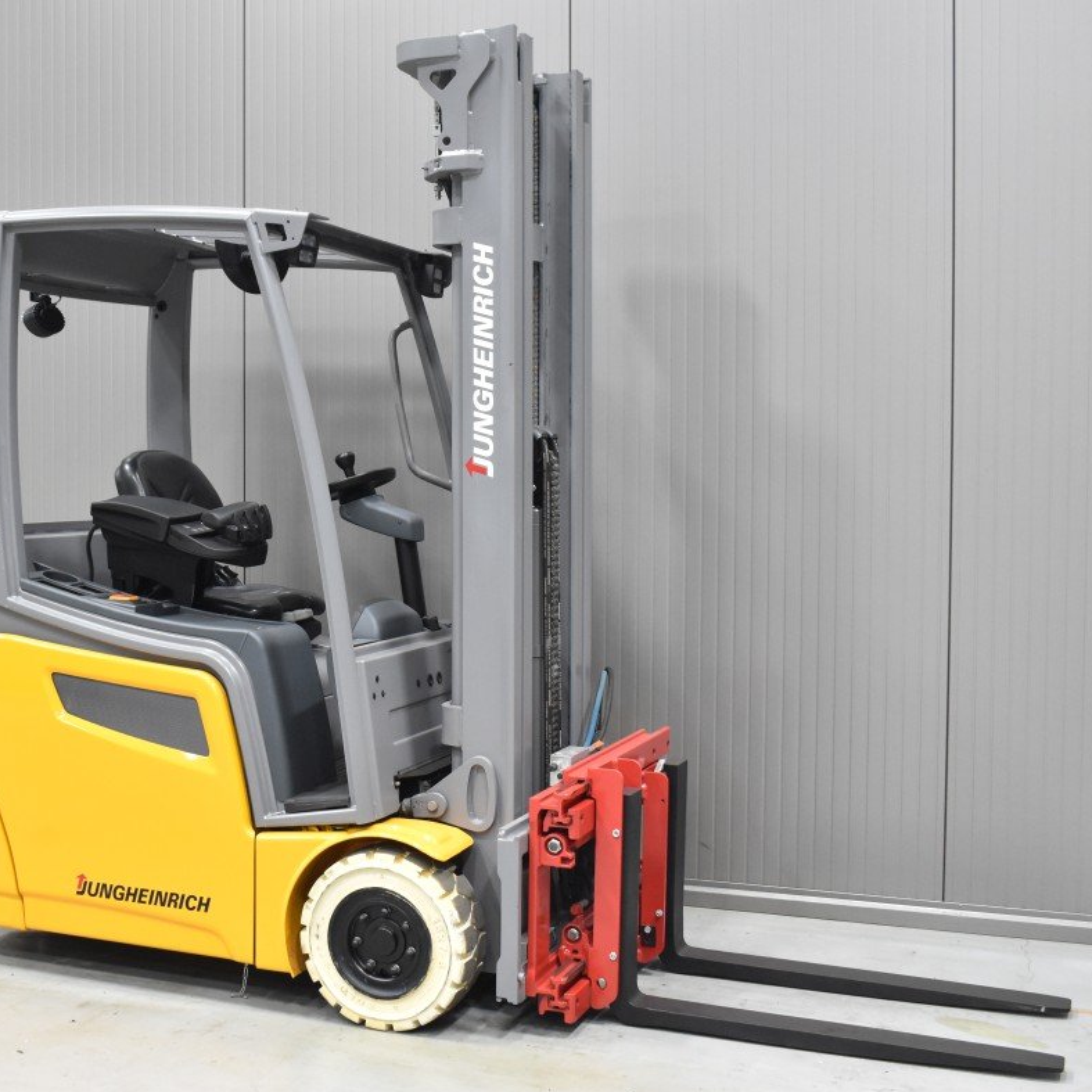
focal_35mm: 45
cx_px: 381
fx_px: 1593
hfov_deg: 37.5
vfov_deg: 37.8
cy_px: 543
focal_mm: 23
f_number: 5.6
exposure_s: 1/40
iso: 2000
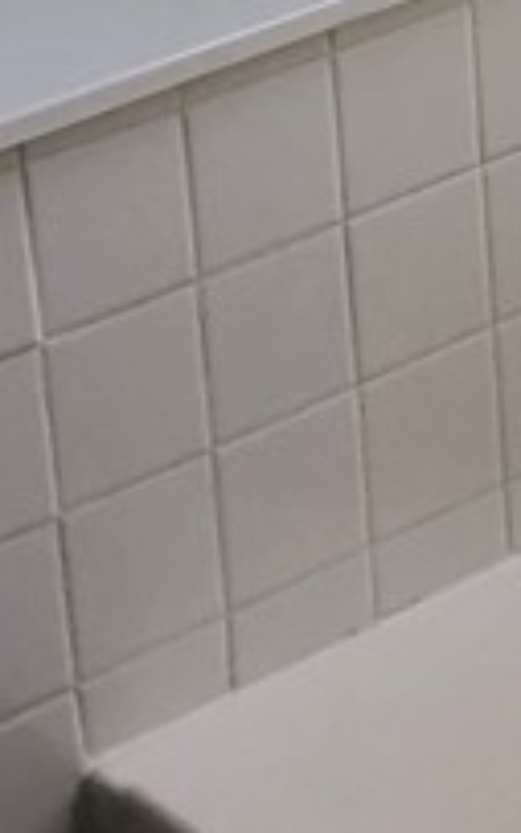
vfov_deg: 13.0
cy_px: -525
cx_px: 521
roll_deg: +5.7
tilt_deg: -11.5
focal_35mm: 150
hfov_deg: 8.7
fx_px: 3405
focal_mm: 3.99
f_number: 1.8
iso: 25
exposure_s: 1/40
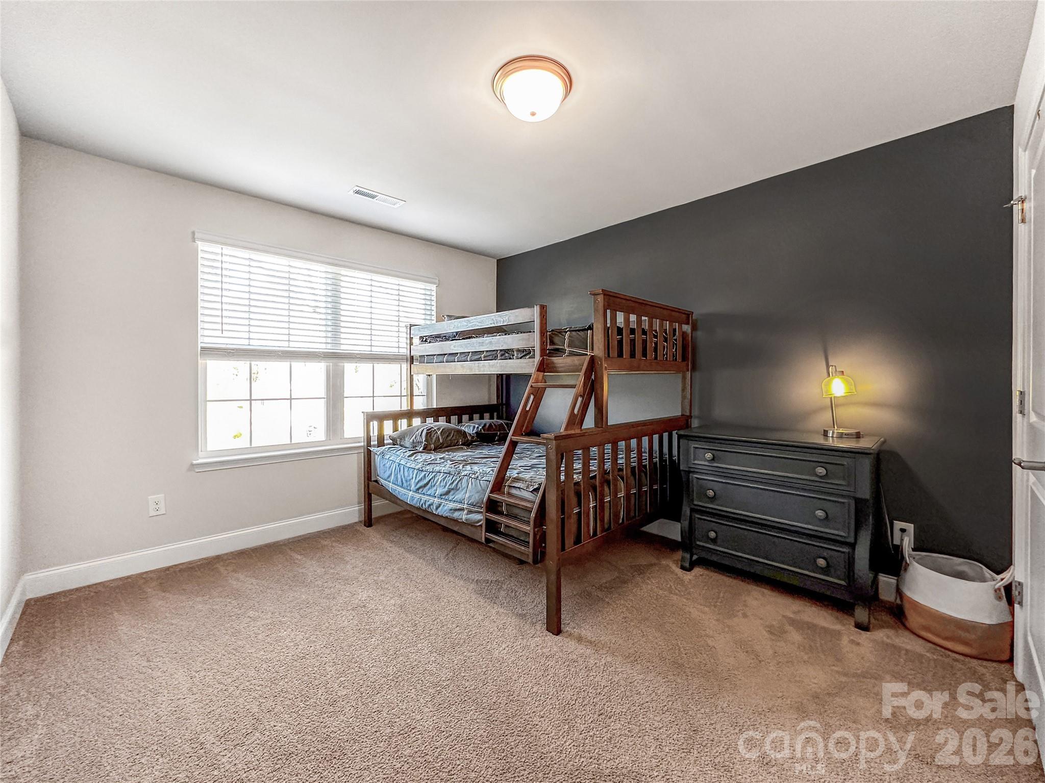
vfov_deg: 85.7
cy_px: 392
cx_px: 522
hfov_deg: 102.1
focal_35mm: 14
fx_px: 423
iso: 200
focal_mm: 2.22
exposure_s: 1/60
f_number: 2.2
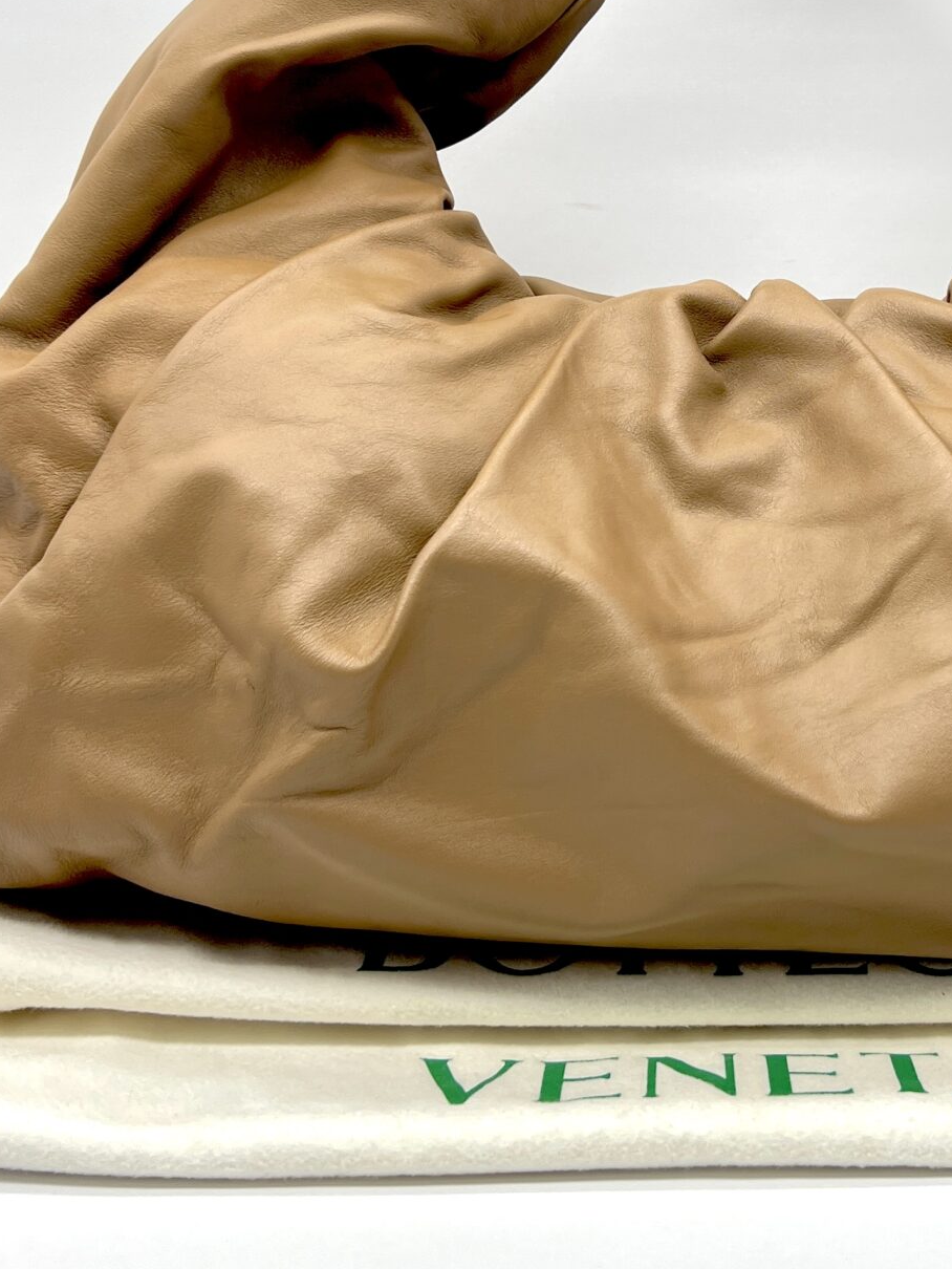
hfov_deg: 26.2
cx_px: 732
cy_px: 422
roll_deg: -0.2
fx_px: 2016
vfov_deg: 34.6
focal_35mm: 55
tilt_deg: -8.7
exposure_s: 1/100
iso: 40
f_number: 1.5
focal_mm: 5.7
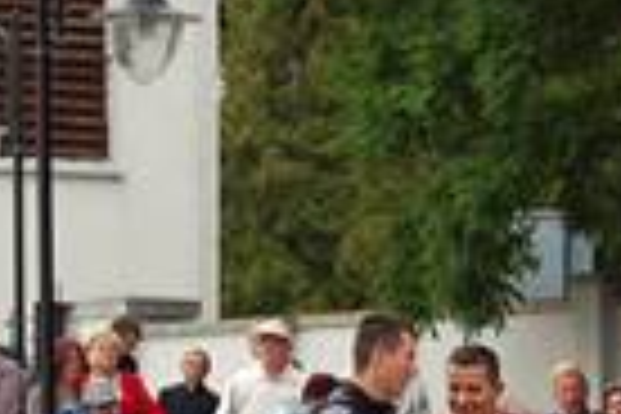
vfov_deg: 3.8
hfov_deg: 5.7
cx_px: 166
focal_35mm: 359
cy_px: 767
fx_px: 6195
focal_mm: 55
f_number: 5.6
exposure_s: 1/125
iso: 320
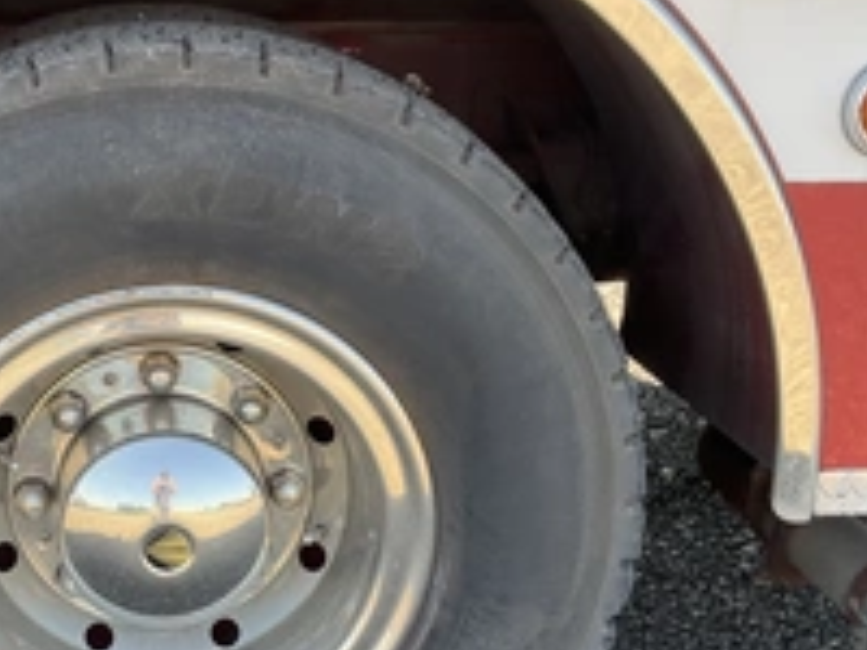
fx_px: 1453
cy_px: 520
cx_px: 160
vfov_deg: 24.8
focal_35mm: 58
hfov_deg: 32.2
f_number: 1.8
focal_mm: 3
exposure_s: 1/172
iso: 25
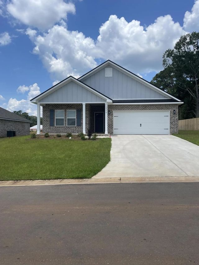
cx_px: 100
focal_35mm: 26
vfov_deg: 67.3
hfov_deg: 53.1
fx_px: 199
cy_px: 132
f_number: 1.6
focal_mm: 4.2
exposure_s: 1/5051
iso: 32
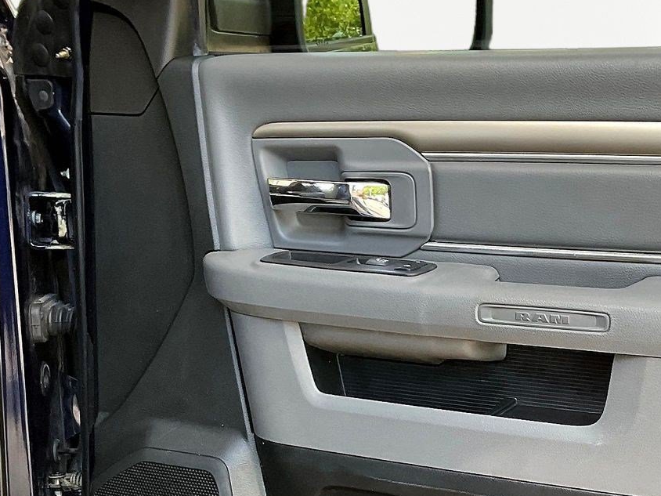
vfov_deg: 25.7
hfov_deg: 34.6
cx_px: 445
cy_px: 451
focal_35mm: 55
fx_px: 1050
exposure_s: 1/122
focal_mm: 3
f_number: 1.8
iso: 50
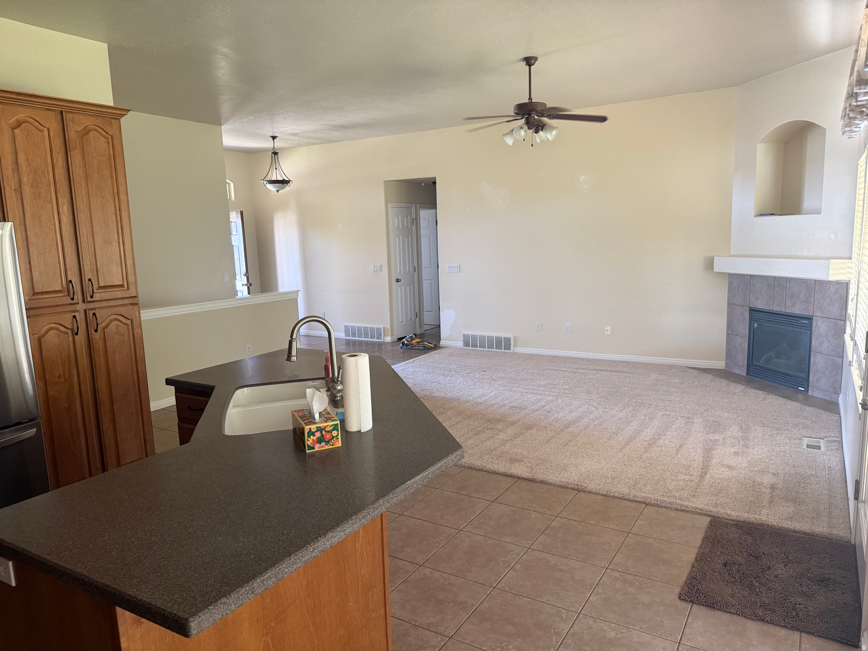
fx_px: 602
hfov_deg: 71.6
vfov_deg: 56.8
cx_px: 434
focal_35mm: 24
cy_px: 326
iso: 250
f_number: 1.78
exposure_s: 1/60
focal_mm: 6.76
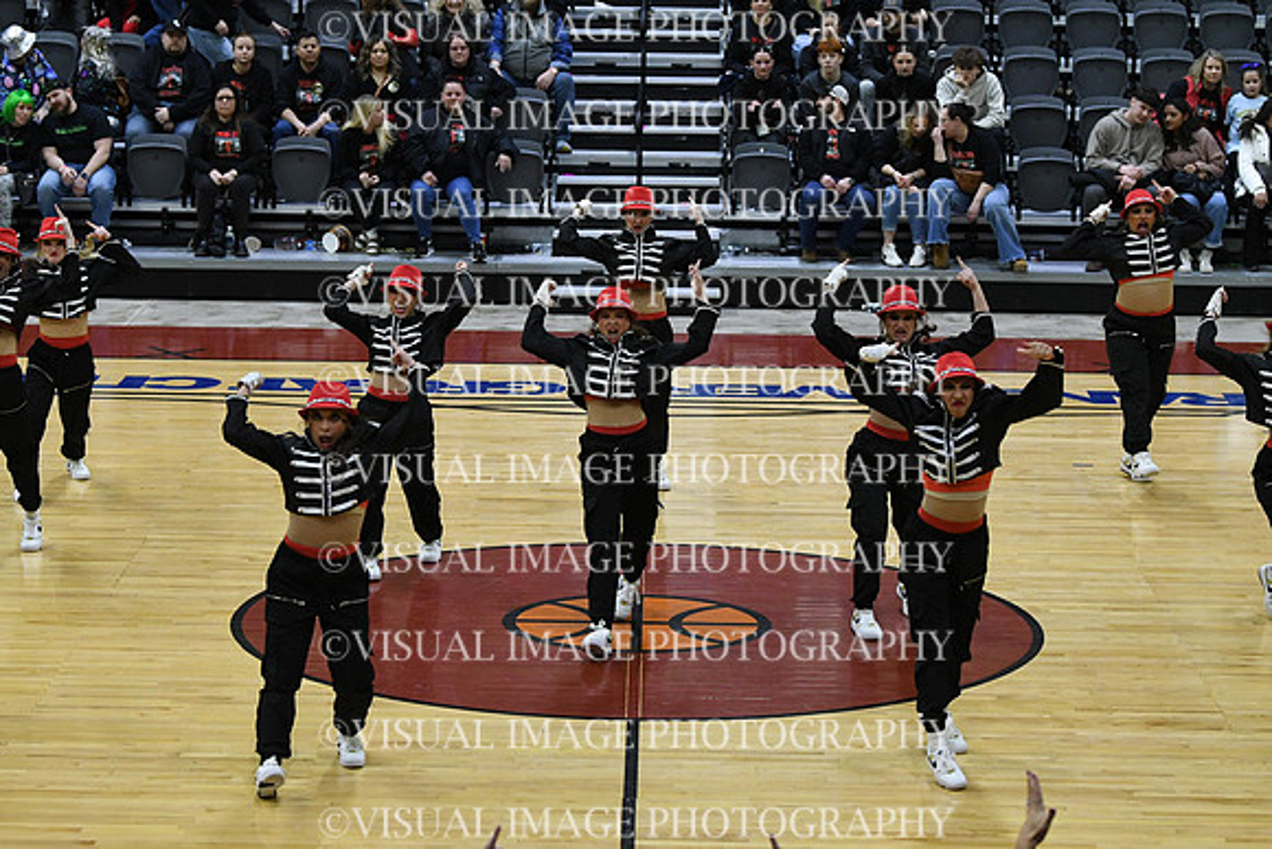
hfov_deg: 18.9
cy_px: 424
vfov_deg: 12.7
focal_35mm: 108
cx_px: 636
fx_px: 3817
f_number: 3.5
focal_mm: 72
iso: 3200
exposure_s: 1/400
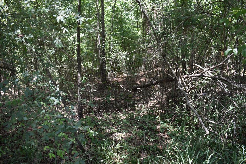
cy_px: 82
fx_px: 205
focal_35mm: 30
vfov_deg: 43.6
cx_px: 123
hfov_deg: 61.9
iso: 400
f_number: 5
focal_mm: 20
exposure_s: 1/100
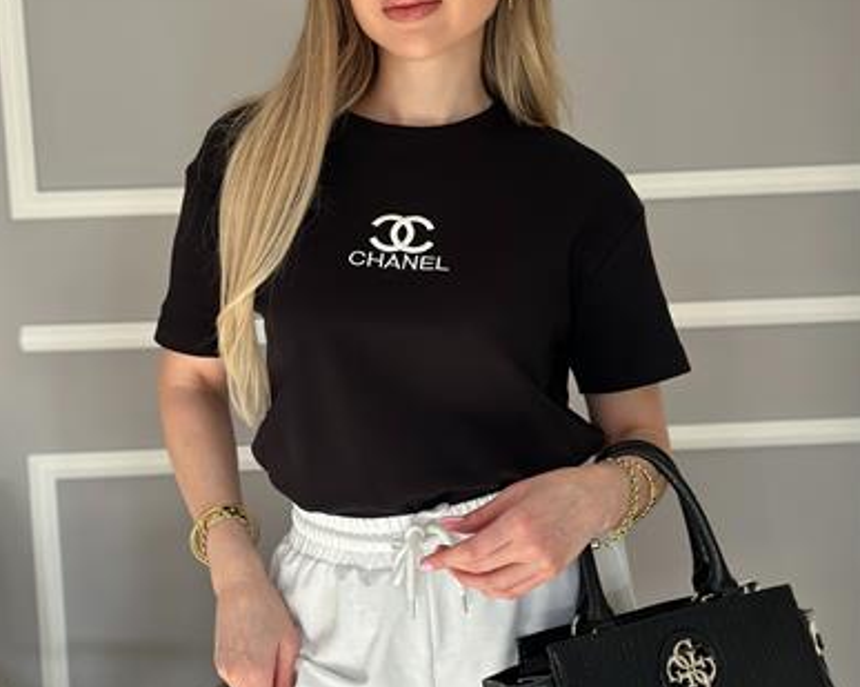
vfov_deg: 24.2
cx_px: 431
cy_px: 349
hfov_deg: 30.0
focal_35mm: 63
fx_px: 1602
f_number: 1.78
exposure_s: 1/163
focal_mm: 6.86
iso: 125
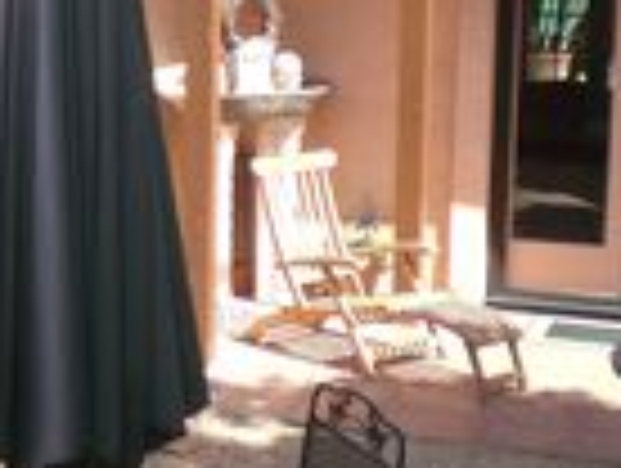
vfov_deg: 14.7
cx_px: 18
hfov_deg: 18.9
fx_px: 1815
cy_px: 184
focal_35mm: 101
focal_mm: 6.3
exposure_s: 1/250
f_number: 3.1
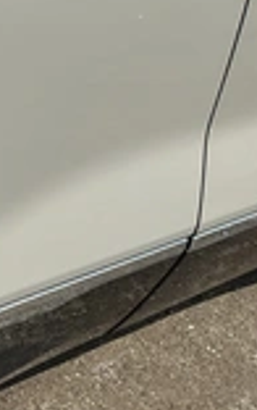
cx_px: -207
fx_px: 849
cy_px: 208
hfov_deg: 15.0
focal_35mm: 76
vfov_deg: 27.1
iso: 25
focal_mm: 3
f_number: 1.8
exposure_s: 1/2141
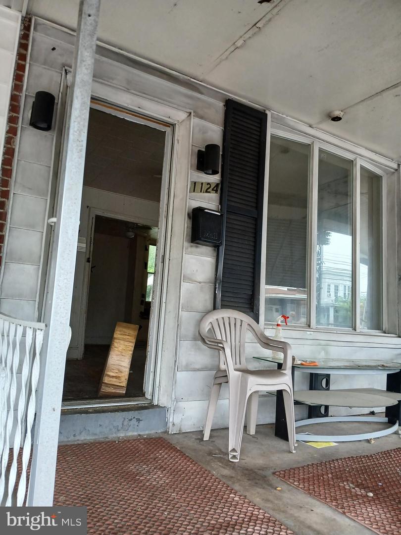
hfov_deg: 53.1
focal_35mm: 26
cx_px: 200
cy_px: 268
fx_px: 402
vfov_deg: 67.3
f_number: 1.8
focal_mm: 3.98
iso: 125
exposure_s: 1/60
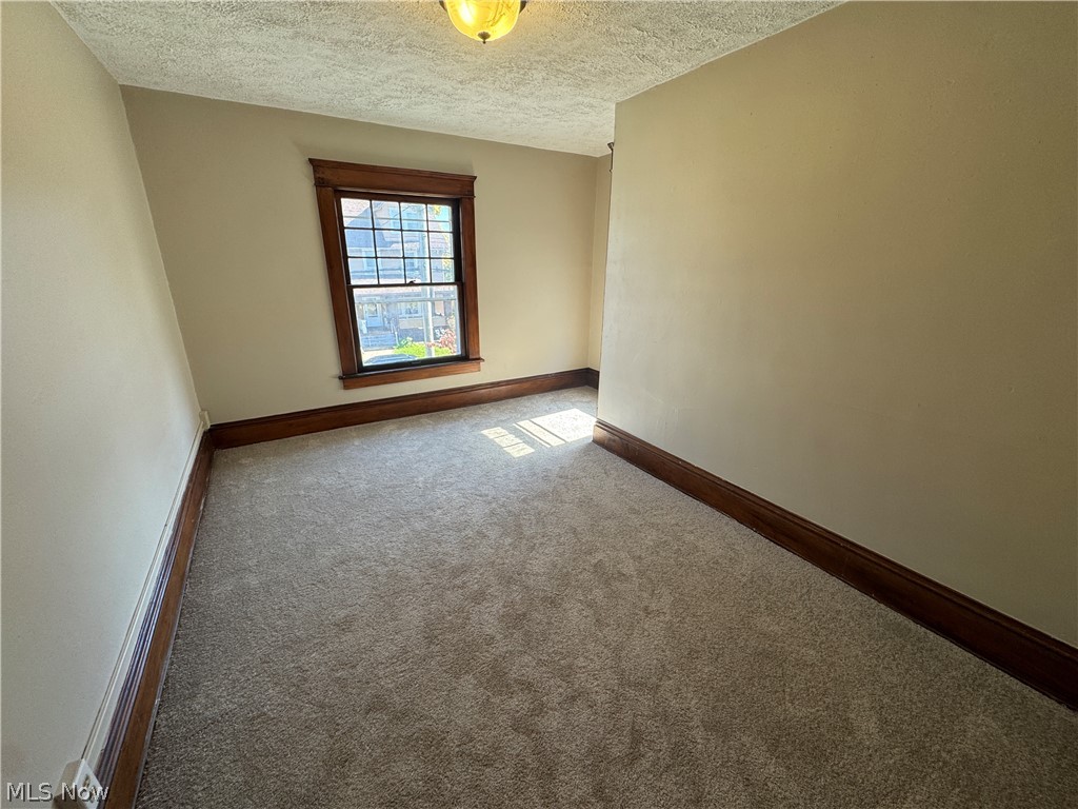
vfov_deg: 85.7
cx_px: 539
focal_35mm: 14
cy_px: 404
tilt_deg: -18.9
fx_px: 436
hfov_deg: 102.1
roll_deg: -0.6
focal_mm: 2.22
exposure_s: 1/120
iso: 50
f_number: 2.2
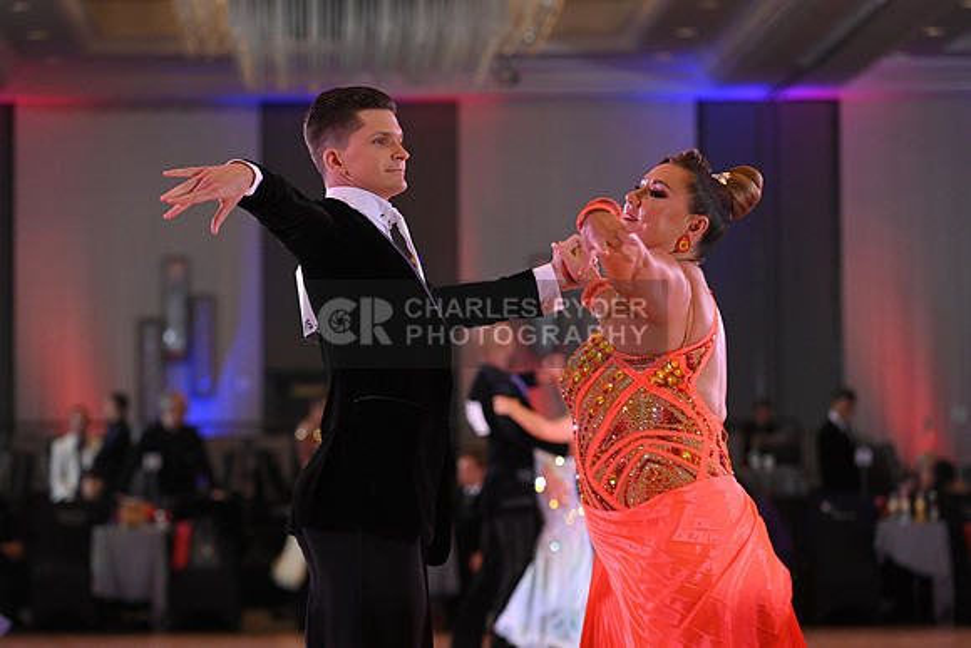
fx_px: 3912
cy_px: 324
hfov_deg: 14.2
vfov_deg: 9.5
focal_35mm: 145
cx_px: 486
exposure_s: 1/250
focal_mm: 145
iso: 1600
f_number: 5
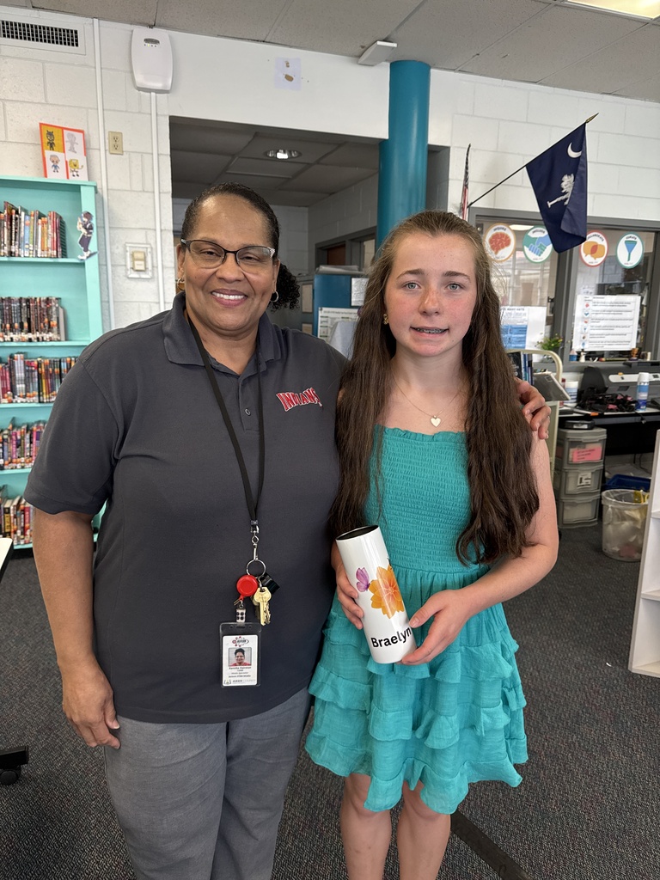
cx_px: 330
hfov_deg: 56.8
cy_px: 440
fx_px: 610
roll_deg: -0.9
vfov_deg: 71.6
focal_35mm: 24
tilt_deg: -12.5
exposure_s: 1/111
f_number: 1.78
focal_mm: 6.76
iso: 200
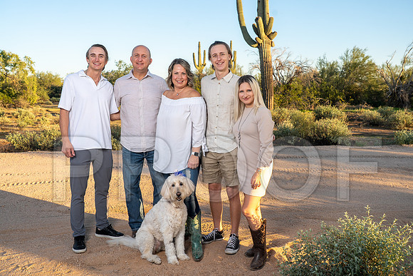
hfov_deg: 60.3
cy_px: 138
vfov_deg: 42.3
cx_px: 206
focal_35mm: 31
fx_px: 356
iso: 100
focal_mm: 31
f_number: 6.3
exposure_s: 1/160
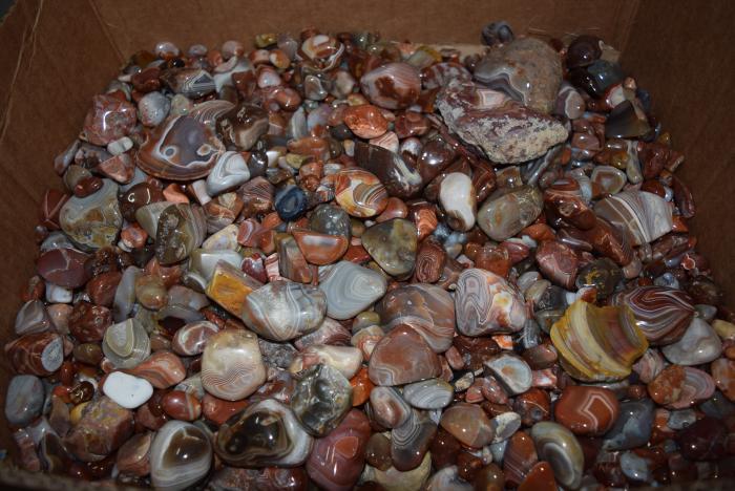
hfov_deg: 61.9
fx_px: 613
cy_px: 246
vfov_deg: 43.7
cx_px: 368
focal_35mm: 30
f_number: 4
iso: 250
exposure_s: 1/60
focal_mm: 20
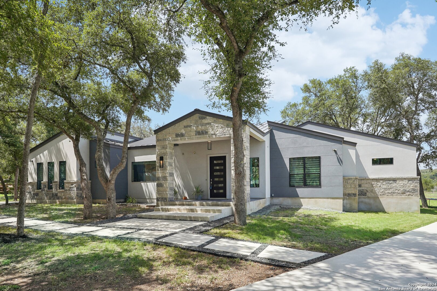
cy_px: 146
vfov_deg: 58.3
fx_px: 261
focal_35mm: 22
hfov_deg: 79.9
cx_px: 218
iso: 100
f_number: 8
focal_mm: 21.5
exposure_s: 1/125
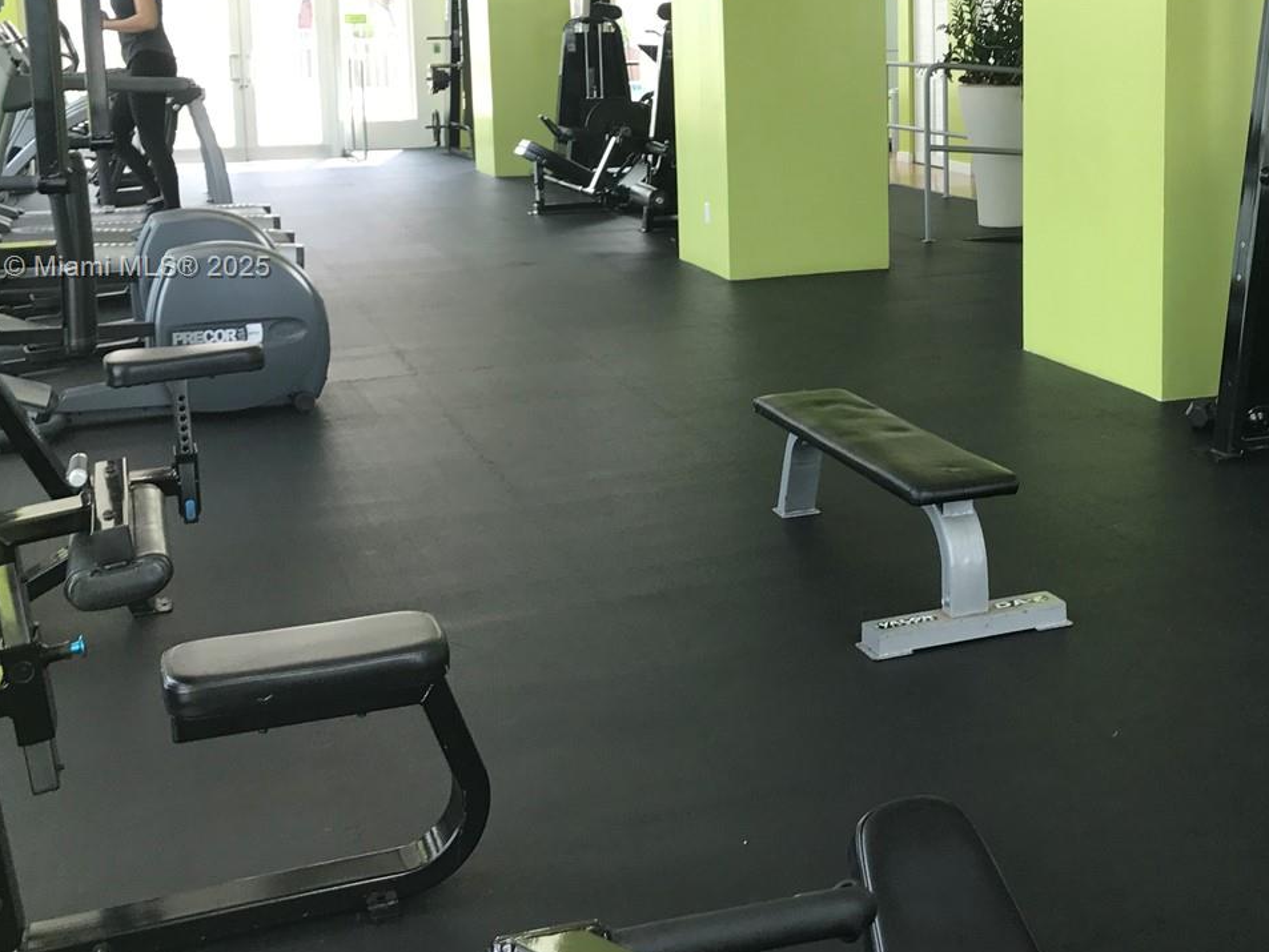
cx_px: 909
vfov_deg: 30.5
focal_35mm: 47
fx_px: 1723
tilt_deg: -8.0
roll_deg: +1.0
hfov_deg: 39.6
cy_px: 269
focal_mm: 3.99
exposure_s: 1/139
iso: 20
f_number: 1.8
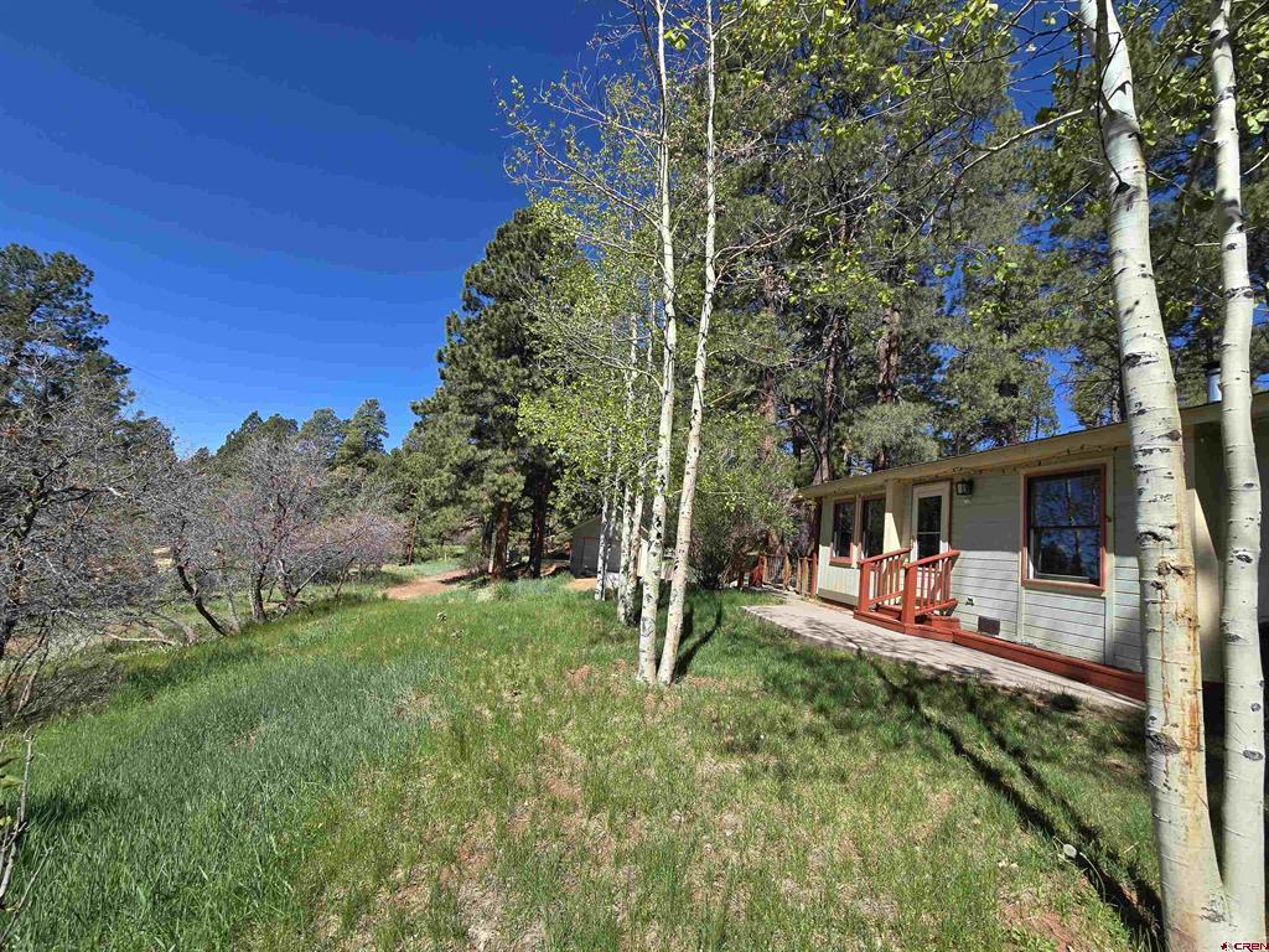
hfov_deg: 106.2
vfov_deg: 89.9
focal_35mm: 13
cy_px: 476
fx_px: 477
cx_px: 634
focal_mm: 2.2
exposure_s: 1/1690
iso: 50
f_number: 2.2
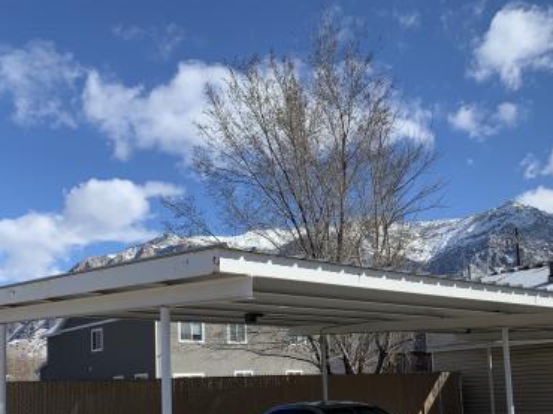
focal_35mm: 45
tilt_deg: +4.9
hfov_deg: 41.7
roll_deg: +3.2
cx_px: 356
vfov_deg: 31.4
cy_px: 327
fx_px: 718
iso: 25
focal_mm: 4.25
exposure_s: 1/2611
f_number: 1.8
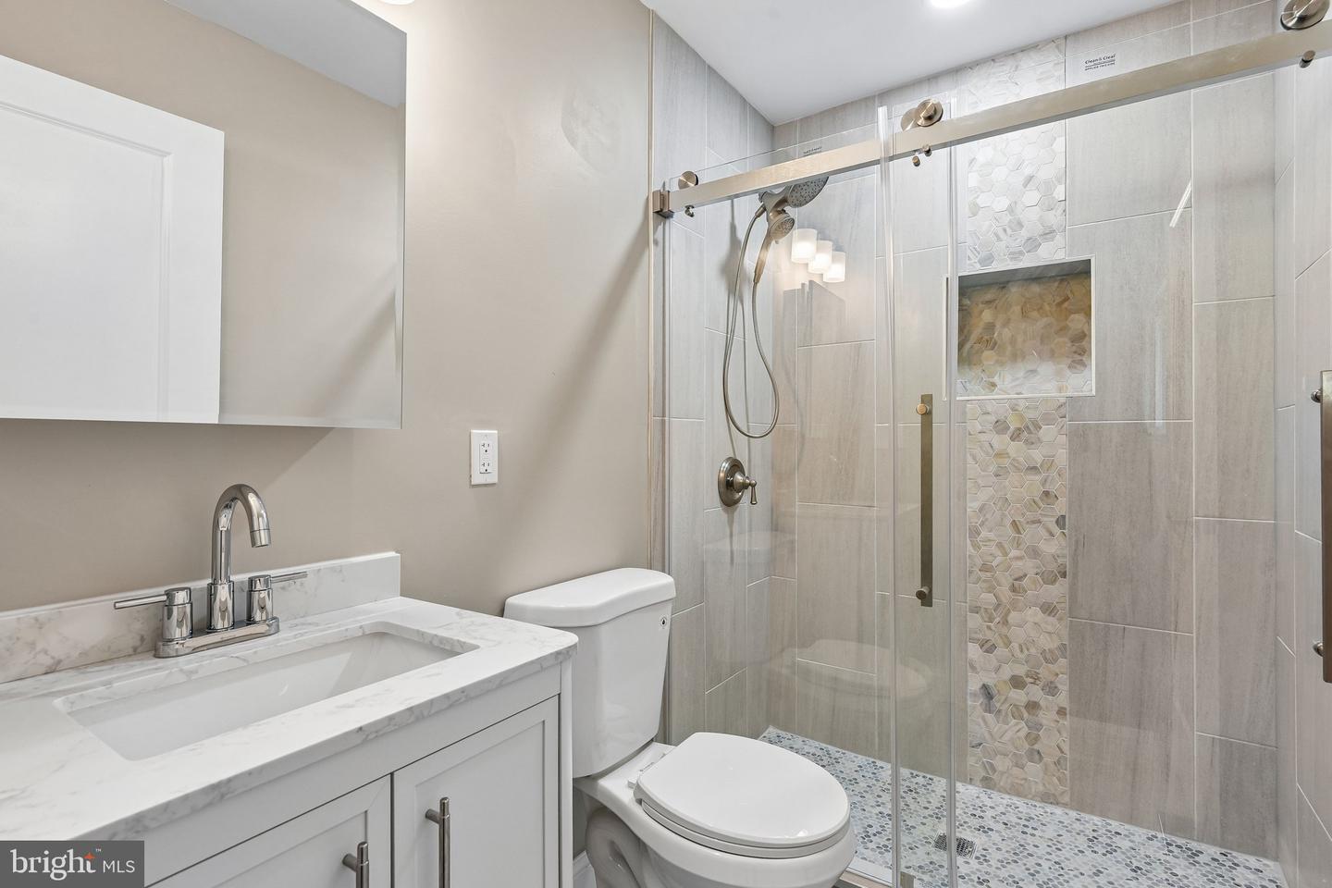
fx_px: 592
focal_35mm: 16
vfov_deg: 73.7
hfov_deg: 96.7
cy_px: 444
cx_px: 666
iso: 400
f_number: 8
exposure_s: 1/20
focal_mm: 16
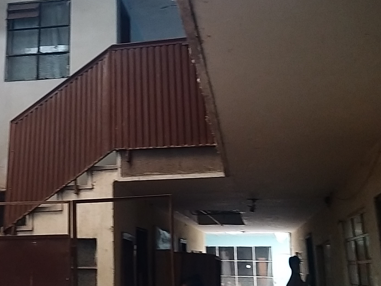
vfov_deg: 26.5
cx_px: 60
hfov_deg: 33.6
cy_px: 108
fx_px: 605
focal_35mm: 55
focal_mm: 3.93
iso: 250
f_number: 1.7
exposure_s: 1/30
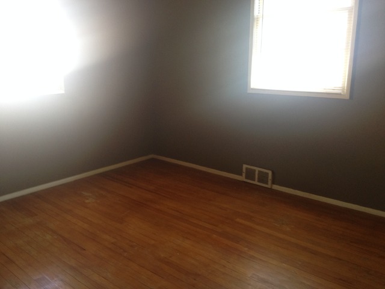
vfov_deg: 40.7
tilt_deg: -13.9
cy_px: 144
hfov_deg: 52.6
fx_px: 389
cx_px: 192
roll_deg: +0.2
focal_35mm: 35
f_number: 2.4
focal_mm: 4.28
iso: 80
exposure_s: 1/20
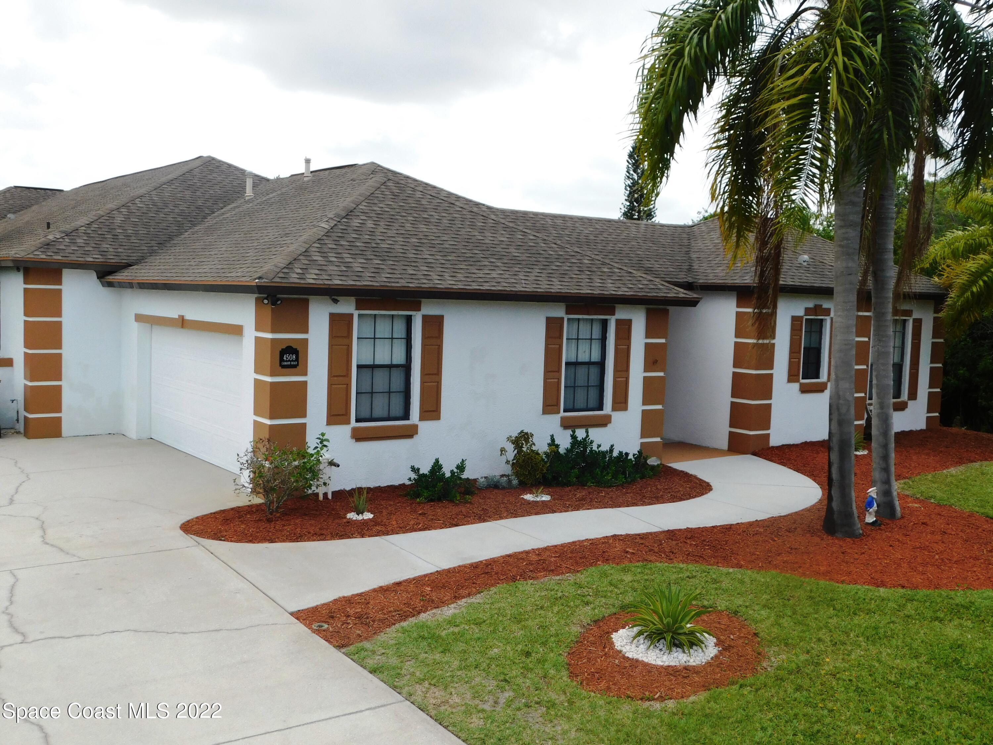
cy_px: 372
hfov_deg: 51.4
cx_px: 496
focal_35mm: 36
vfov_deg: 39.7
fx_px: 1033
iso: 125
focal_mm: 6.3
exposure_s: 1/800
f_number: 3.5
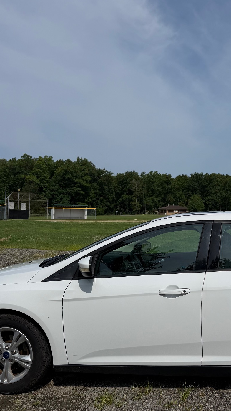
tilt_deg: +1.6
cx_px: 201
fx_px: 392
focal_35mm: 36
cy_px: 205
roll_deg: +0.0
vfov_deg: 55.3
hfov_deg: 31.5
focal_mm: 6.76
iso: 80
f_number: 1.78
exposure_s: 1/11905
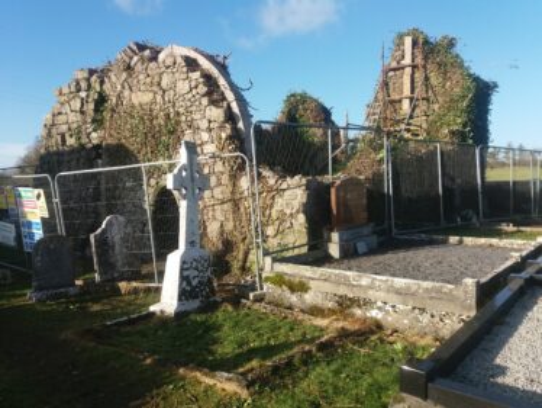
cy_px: 204
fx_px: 439
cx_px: 271
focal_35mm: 28
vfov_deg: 49.8
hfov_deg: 63.4
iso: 64
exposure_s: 1/937
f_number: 1.9
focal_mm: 3.7
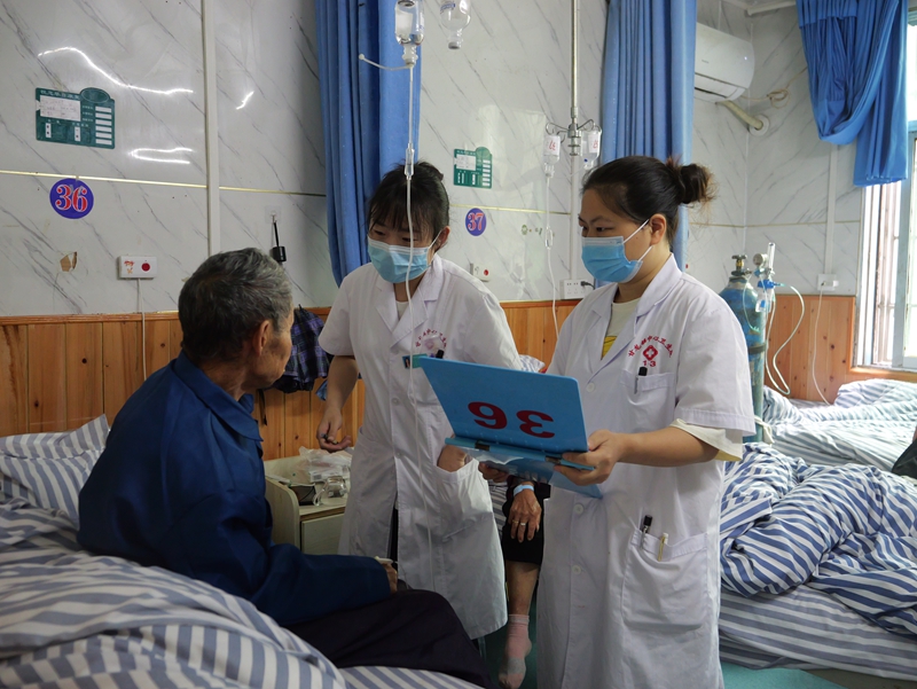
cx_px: 458
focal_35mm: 30
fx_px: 795
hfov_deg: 59.9
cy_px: 344
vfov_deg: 46.8
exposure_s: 1/125
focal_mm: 15
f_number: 3
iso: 2000
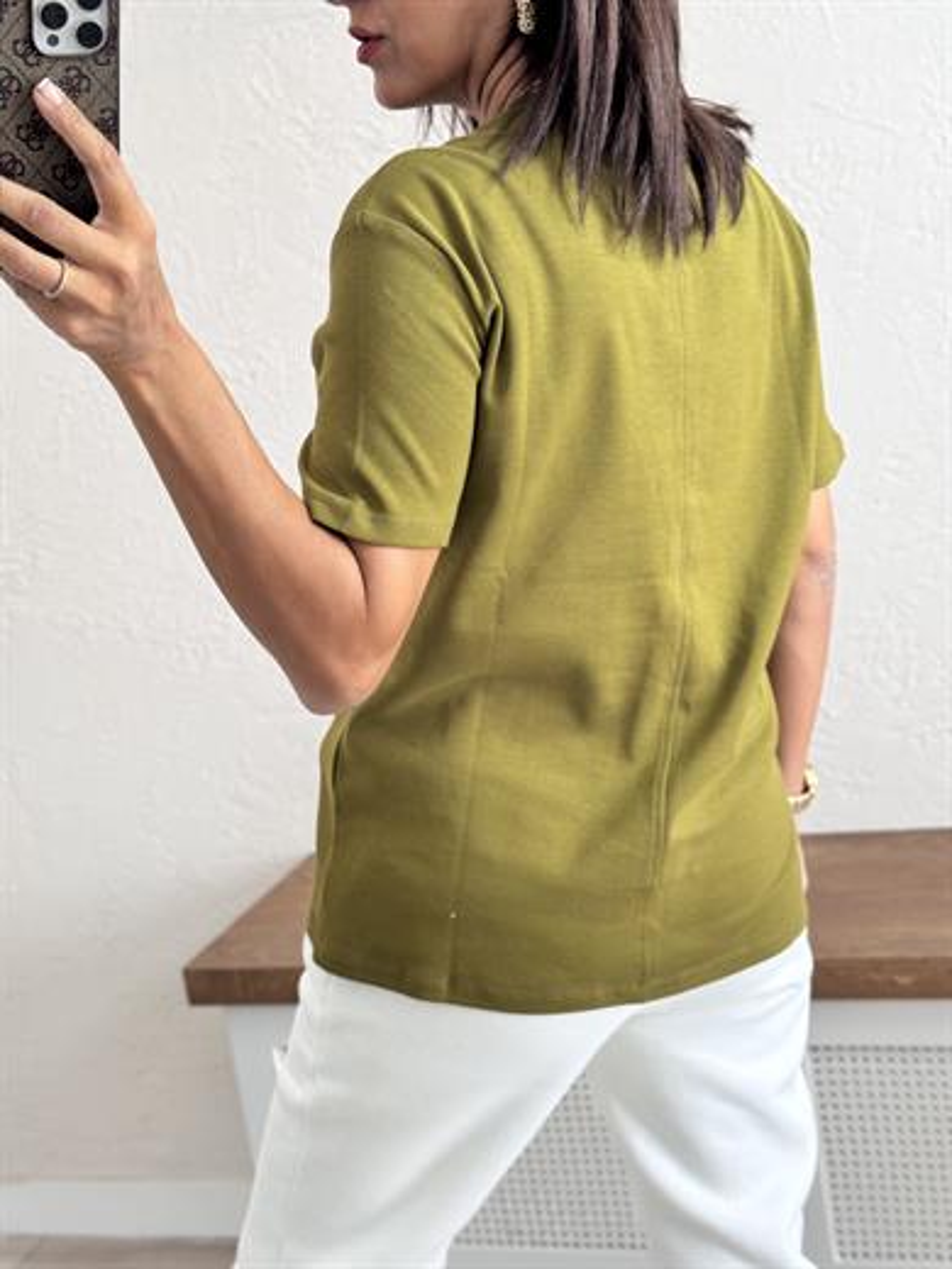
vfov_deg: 39.7
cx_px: 476
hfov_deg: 30.3
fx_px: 1760
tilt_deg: -29.0
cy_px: 634
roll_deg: +5.8
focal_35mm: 48
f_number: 1.78
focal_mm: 6.76
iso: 80
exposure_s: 1/126
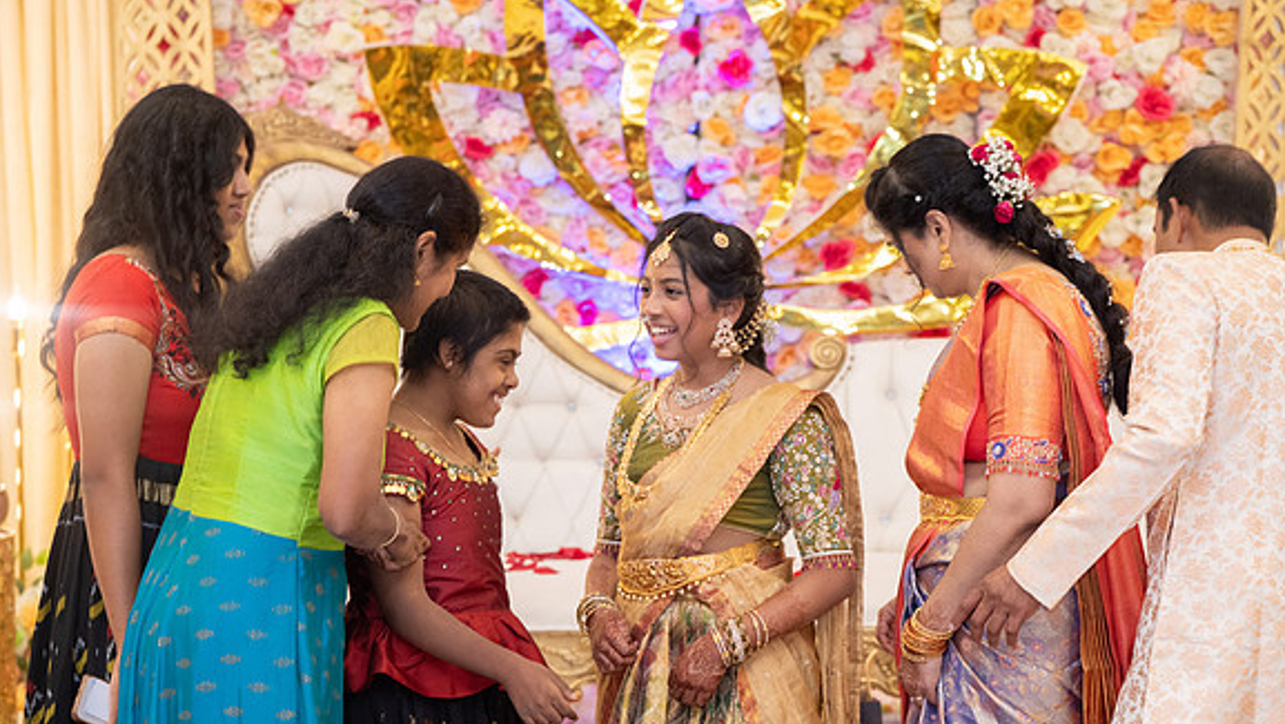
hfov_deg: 21.8
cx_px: 644
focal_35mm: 98
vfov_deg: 12.4
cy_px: 407
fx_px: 3340
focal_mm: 93
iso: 1000
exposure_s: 1/160
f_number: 3.5
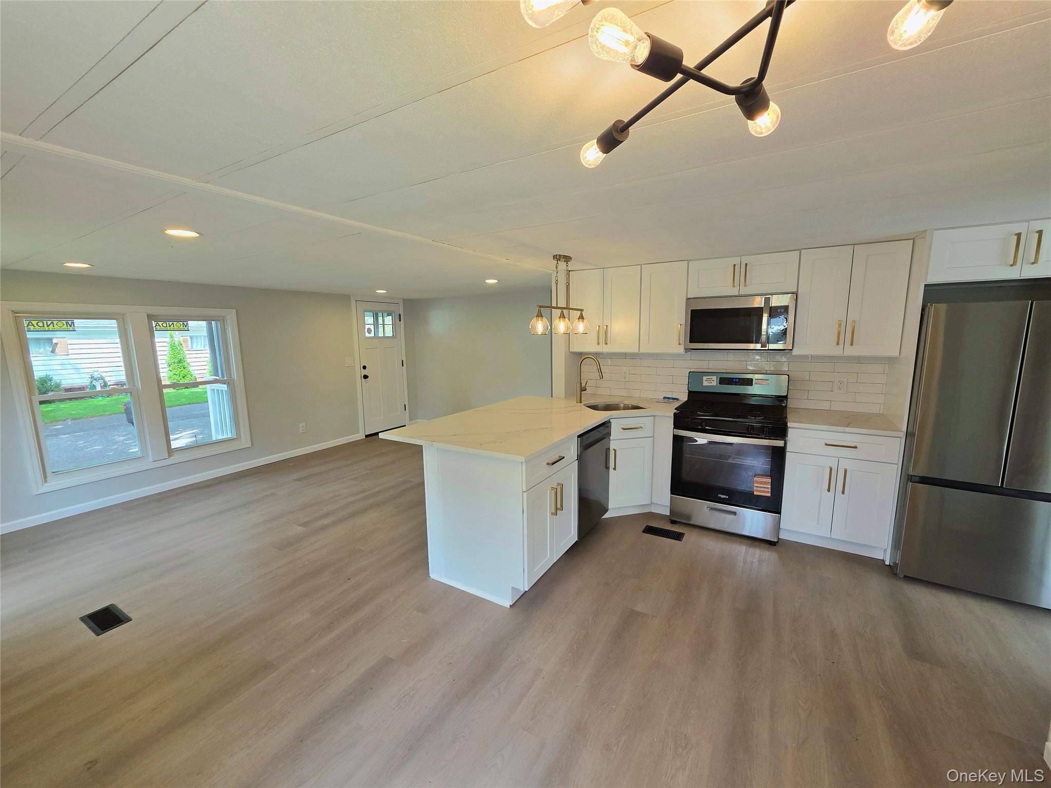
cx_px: 526
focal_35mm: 13
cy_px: 394
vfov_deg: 89.9
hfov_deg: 106.2
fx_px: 395
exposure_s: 1/120
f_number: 1.9
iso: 32
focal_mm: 2.2
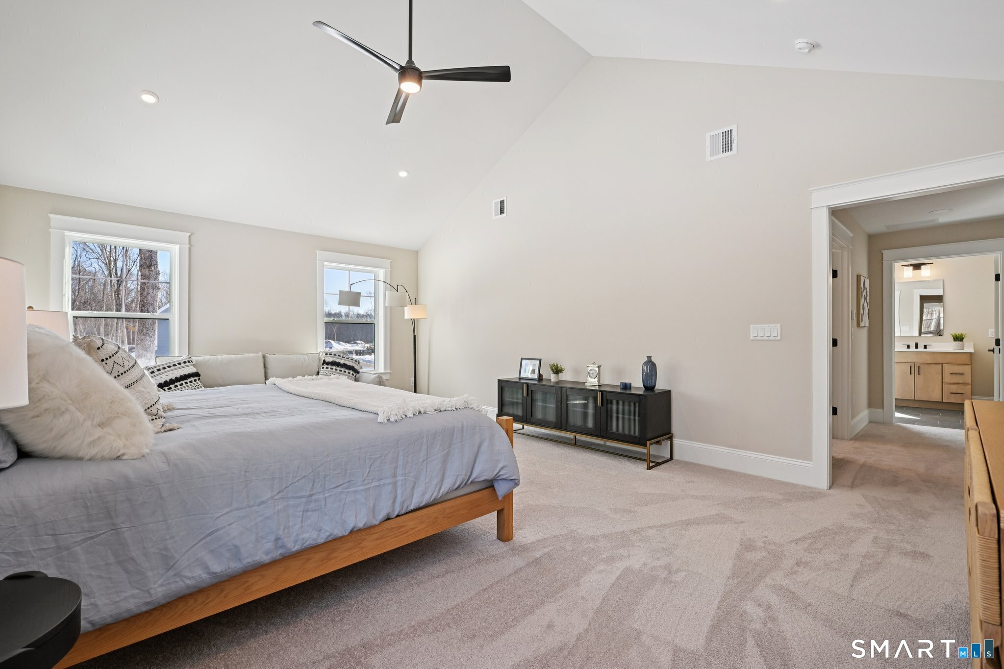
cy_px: 334
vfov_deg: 73.7
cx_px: 502
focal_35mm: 16
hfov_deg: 96.7
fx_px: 446
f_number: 8
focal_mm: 16
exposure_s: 1/80
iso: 400
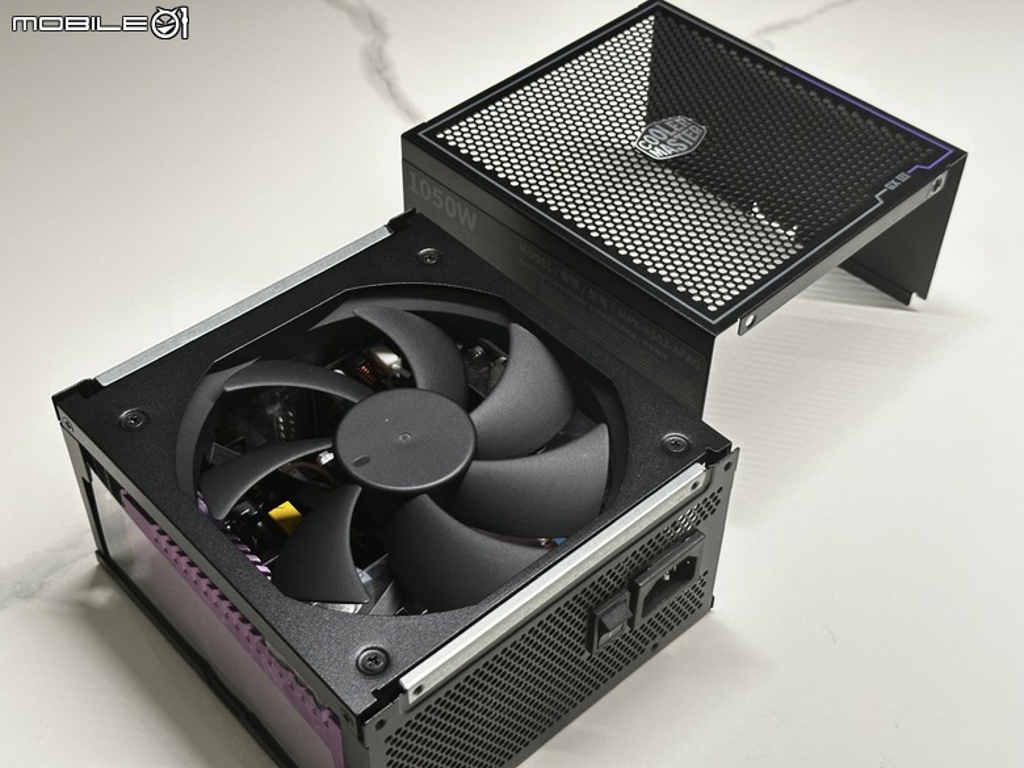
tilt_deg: -45.3
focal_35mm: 48
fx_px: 1420
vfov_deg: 30.3
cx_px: 512
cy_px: 384
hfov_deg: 39.7
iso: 80
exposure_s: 1/62
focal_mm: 6.86
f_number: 1.78
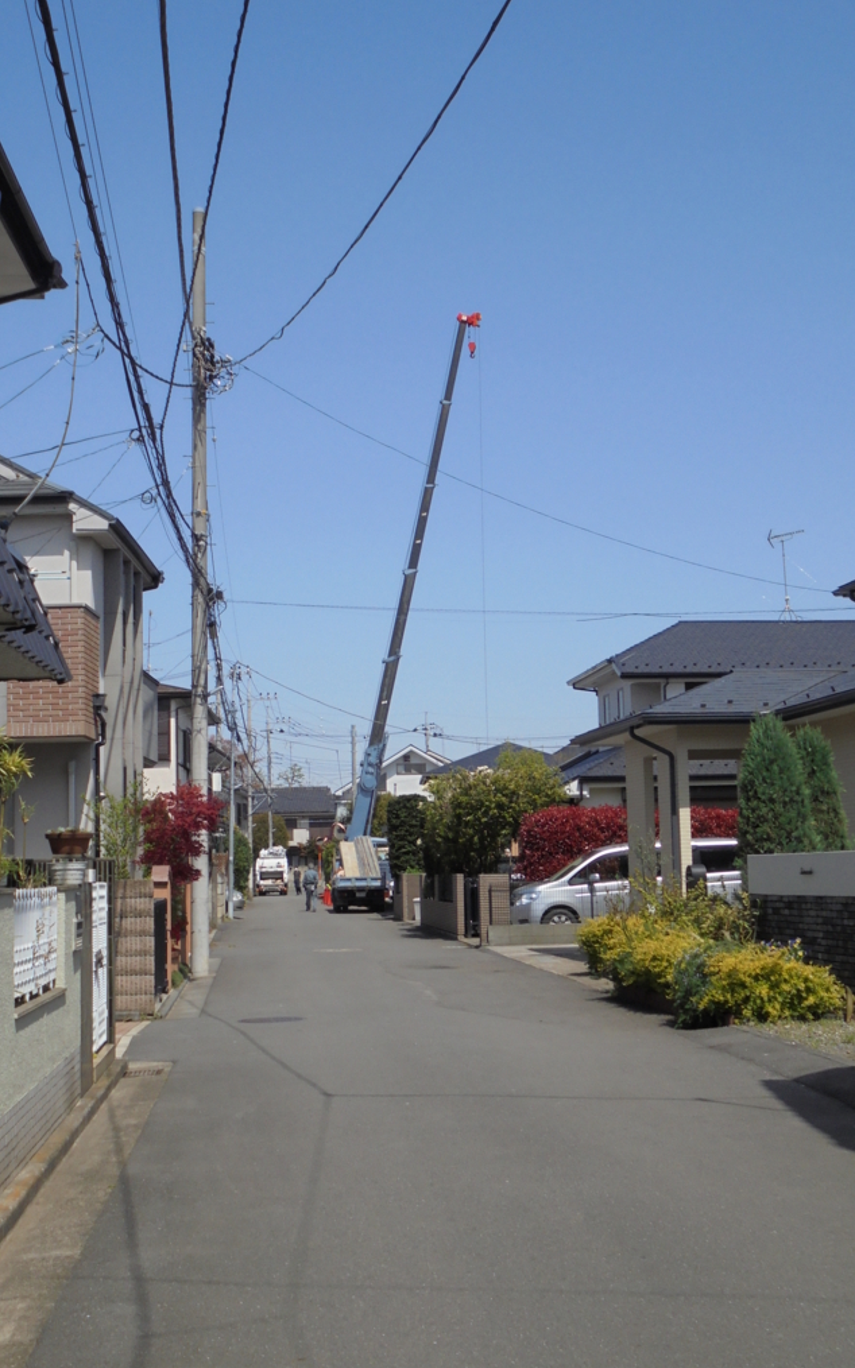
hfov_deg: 28.0
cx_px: 379
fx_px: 1716
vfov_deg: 43.5
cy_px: 685
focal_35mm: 46
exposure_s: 1/100
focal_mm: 7.8
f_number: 14.1
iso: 100
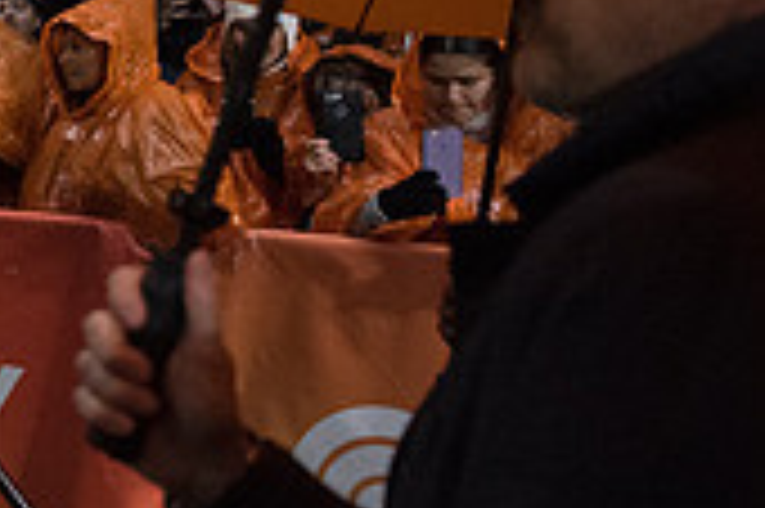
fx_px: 1741
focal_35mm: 82
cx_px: -500
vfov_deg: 16.5
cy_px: 137
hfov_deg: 20.0
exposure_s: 1/4000
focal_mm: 24
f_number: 2.8
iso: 10000
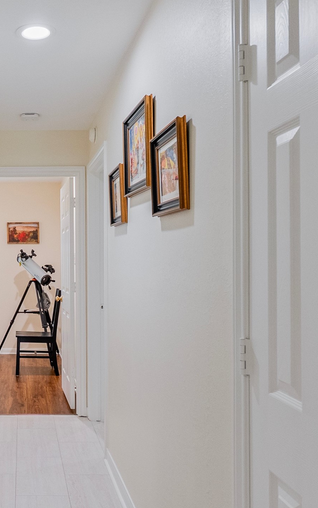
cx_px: 7
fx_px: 513
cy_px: 253
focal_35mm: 37
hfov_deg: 32.0
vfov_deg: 52.7
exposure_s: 1/30
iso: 2000
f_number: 6.3
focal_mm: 16
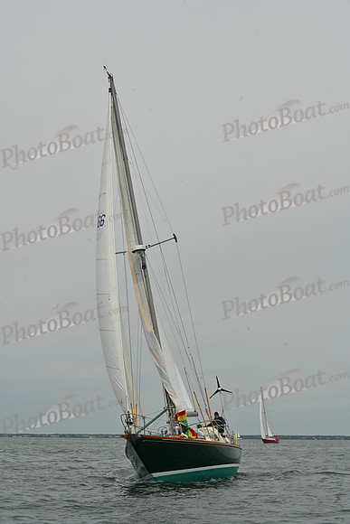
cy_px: 262
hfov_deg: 19.5
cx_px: 175
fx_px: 1020
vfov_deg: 28.8
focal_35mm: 70
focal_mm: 70
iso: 320
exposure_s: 1/1000
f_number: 13
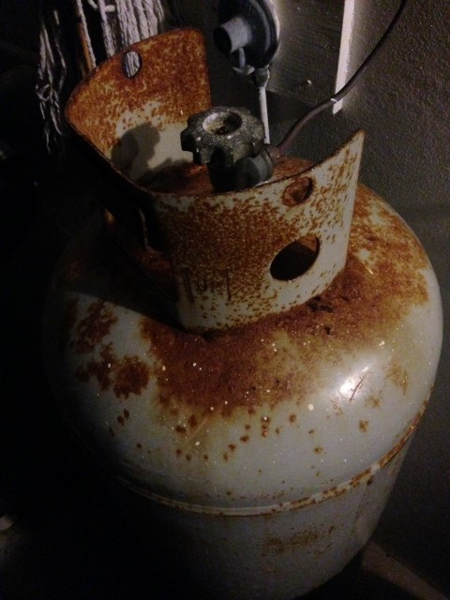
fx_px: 572
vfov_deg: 55.4
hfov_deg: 42.9
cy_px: 300
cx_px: 225
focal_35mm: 33
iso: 800
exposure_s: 1/15
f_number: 2.4
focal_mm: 4.12
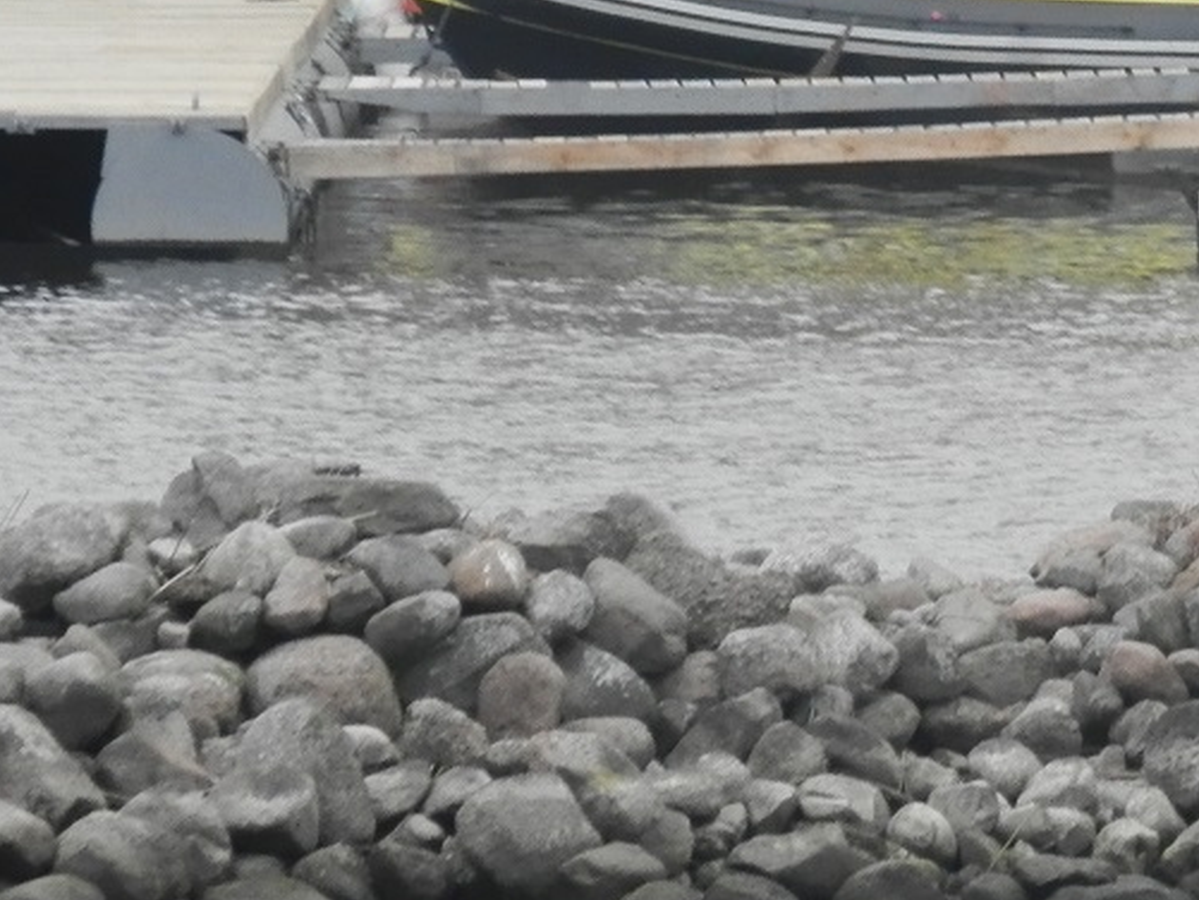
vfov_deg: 1.4
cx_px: 1237
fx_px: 37036
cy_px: -69
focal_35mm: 1069
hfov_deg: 1.9
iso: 400
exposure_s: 1/60
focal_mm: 83.2
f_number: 5.7
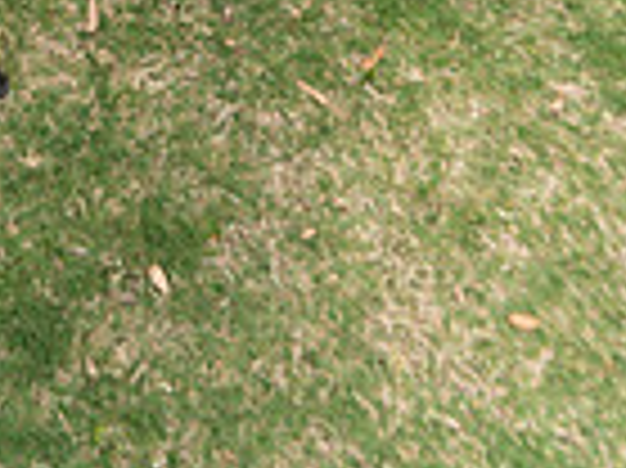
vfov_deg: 13.9
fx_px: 1572
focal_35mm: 87
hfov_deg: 22.1
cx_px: 86
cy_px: -518
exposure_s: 1/250
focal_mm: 28
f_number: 4
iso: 100
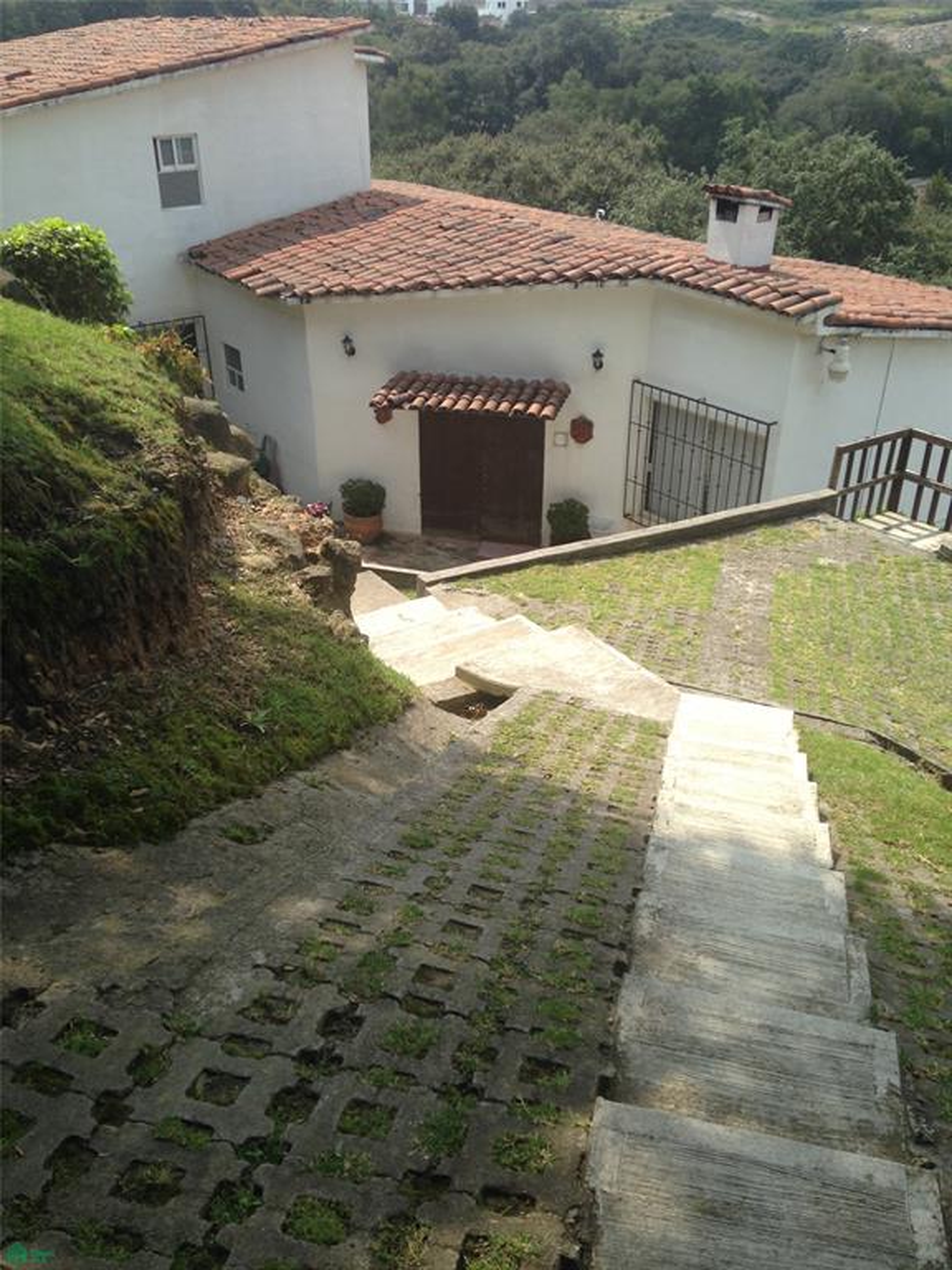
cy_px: 635
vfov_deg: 55.4
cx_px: 476
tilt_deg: -31.5
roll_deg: +1.2
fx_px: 1210
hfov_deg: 42.9
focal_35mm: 33
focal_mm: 4.12
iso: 50
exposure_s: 1/903
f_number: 2.4
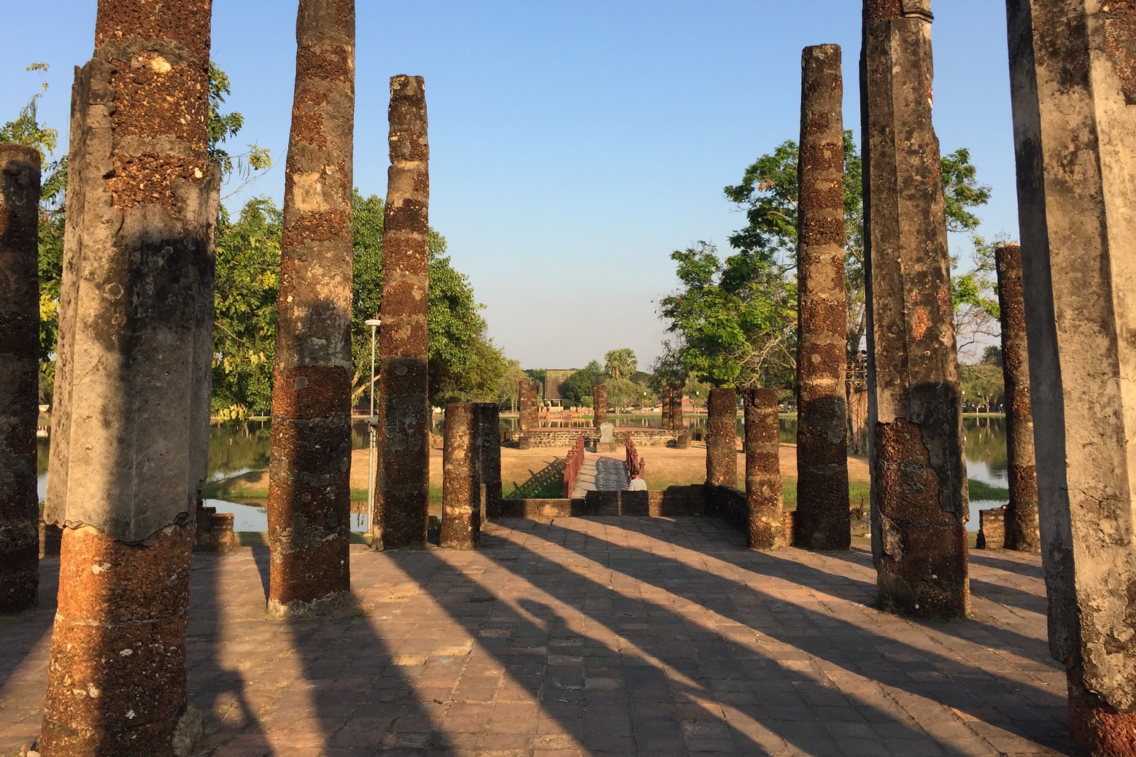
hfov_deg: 60.3
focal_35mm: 31
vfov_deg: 42.2
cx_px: 569
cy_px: 328
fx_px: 978
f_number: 2.2
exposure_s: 1/1099
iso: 32
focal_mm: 4.15
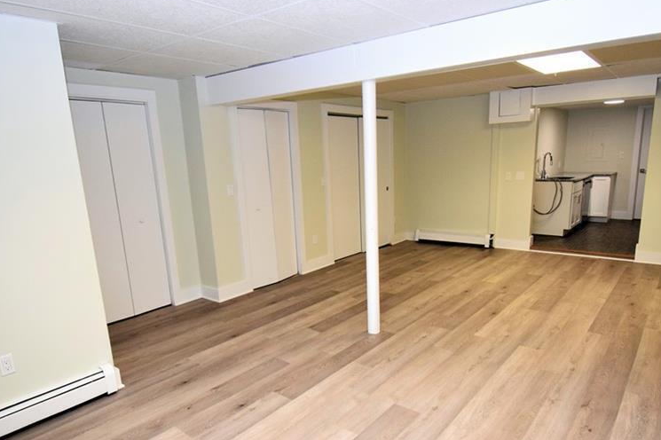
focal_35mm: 23
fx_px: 416
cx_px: 347
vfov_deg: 55.5
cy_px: 254
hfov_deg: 76.8
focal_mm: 11
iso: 1600
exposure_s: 1/125
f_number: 5.6
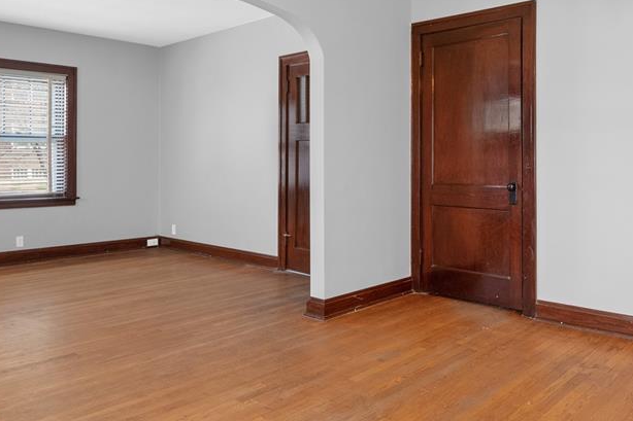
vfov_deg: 43.3
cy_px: 163
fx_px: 527
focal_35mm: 30
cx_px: 385
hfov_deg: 61.3
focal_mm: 9
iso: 400
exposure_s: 1/4
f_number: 8
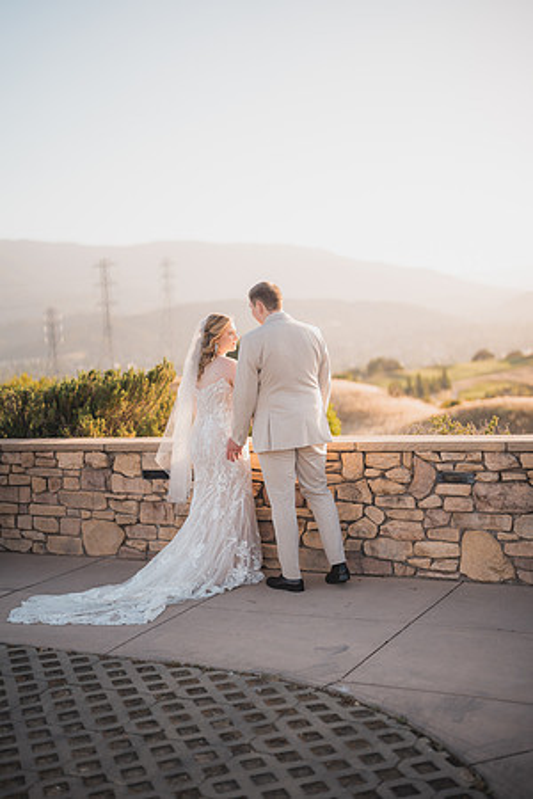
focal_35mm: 50
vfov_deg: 39.6
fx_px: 1110
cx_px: 266
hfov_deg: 27.0
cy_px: 400
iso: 200
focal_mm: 50
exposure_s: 1/5000
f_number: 1.2
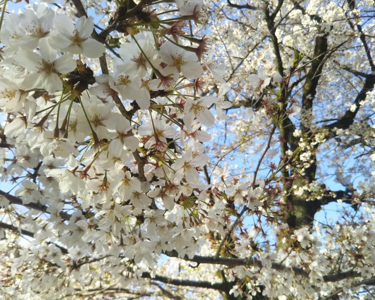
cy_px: 150
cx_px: 204
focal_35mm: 32
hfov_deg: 55.6
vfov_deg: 45.8
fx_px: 355
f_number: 2.2
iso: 25
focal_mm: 4
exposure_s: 1/311
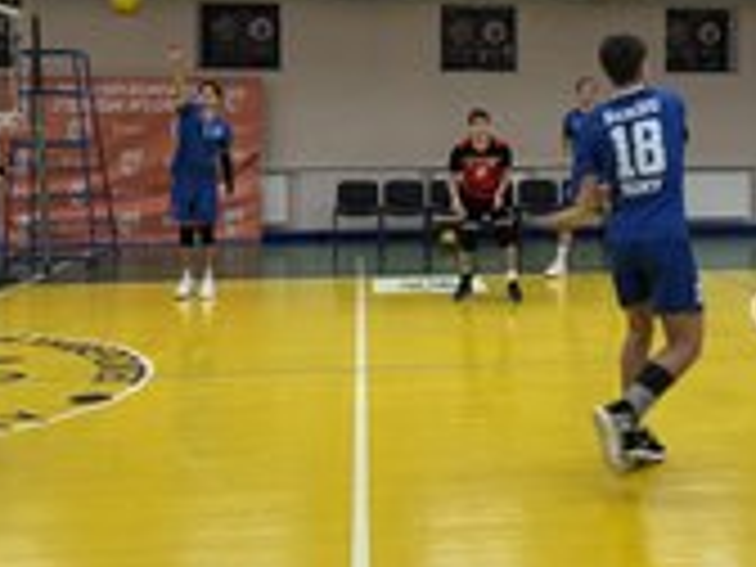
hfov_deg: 33.2
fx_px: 1245
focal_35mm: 57
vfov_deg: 25.3
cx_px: 558
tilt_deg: +0.0
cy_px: 140
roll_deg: +0.1
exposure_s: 1/50
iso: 160
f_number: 1.78
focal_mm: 6.76
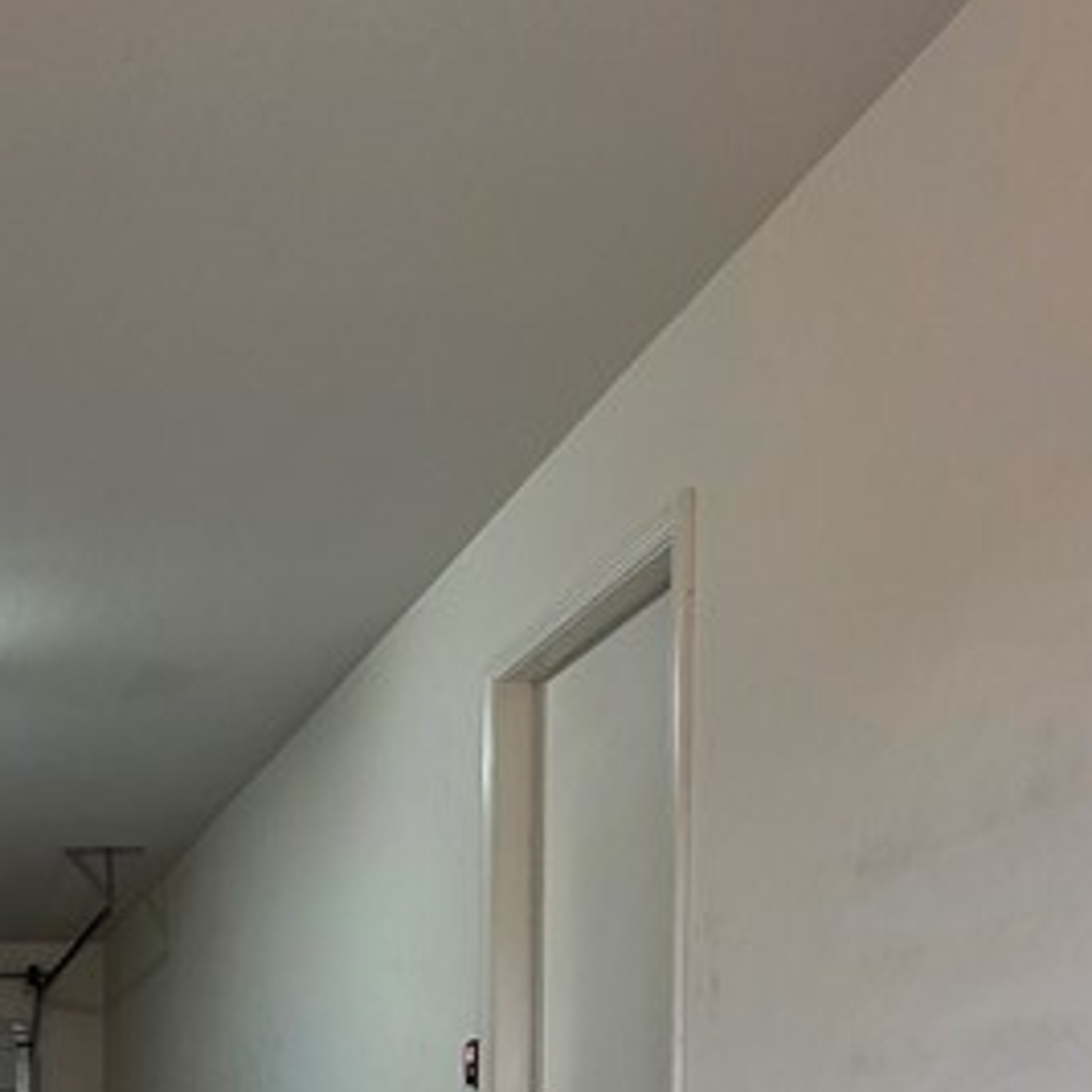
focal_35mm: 44
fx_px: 1570
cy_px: 1305
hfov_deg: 32.7
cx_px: -164
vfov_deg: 32.0
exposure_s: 1/120
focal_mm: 2.2
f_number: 1.9
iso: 100
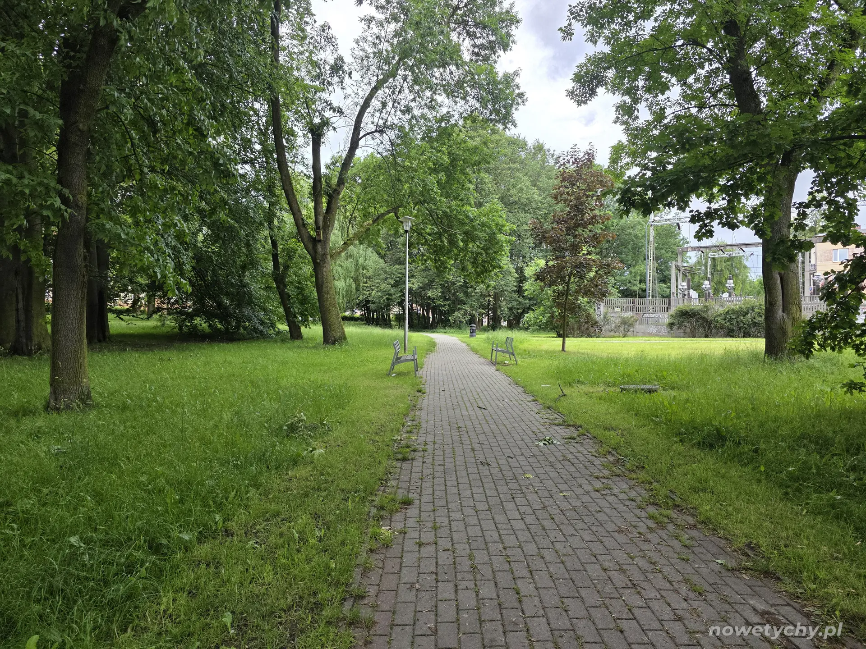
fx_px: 575
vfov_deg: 58.9
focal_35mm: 23
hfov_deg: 73.9
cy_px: 324
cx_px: 433
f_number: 1.7
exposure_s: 1/180
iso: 100
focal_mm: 6.3
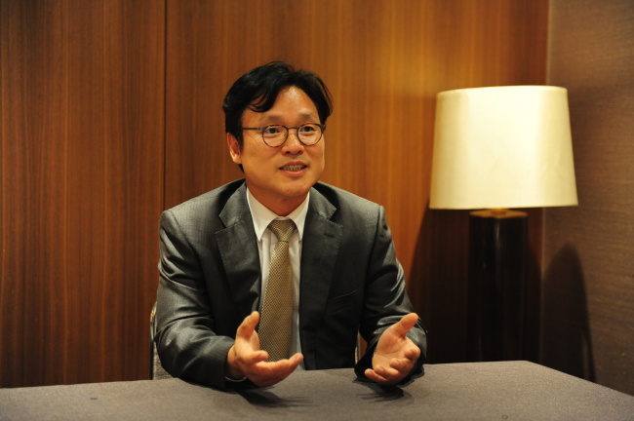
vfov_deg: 21.9
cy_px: 210
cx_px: 317
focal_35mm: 62
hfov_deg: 32.4
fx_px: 1091
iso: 2500
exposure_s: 1/100
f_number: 2.8
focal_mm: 62
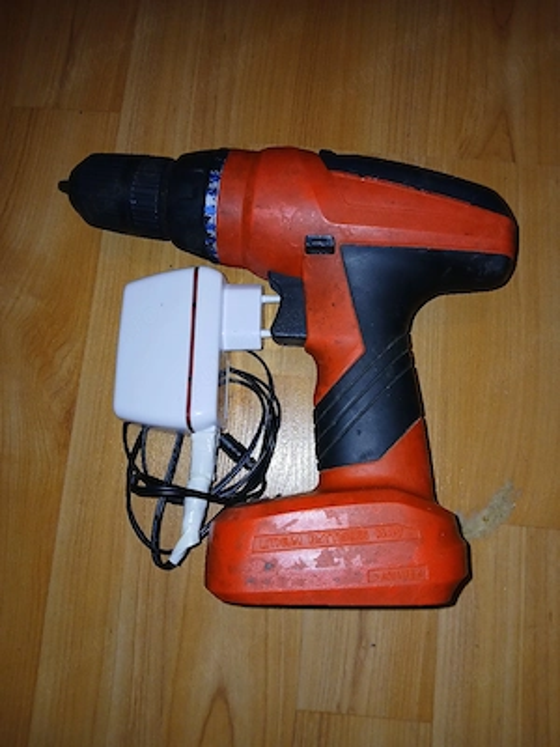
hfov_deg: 53.1
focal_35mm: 26
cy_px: 374
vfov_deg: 67.3
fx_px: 561
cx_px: 280
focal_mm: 3.98
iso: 80
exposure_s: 1/50.3
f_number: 1.8
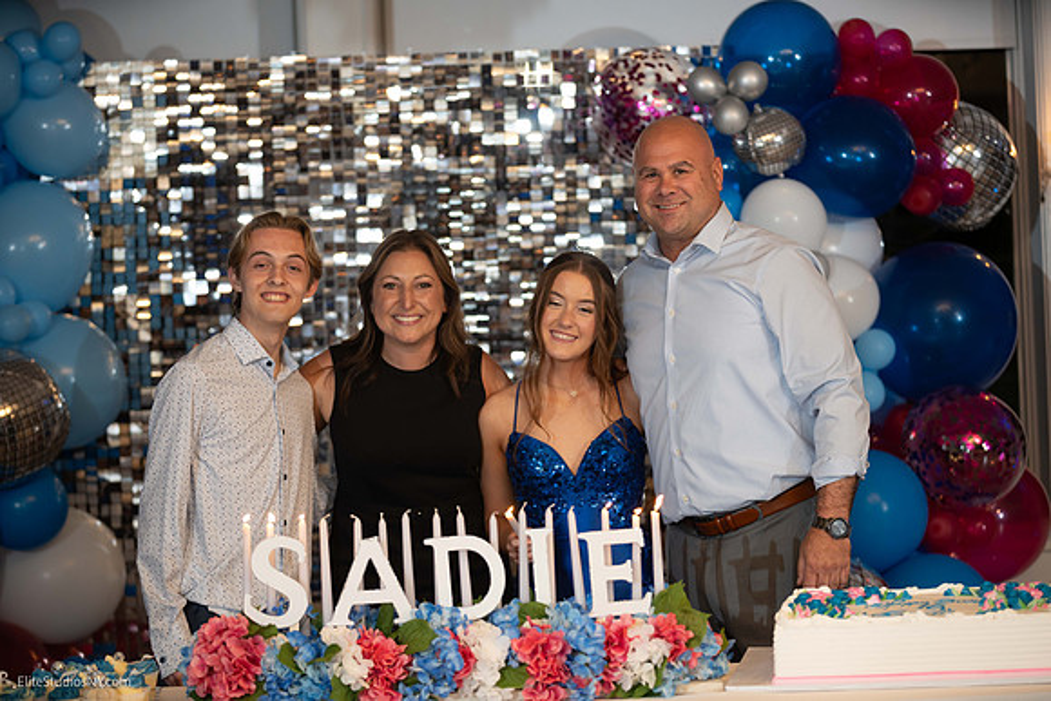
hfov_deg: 17.1
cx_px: 526
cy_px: 350
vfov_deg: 11.4
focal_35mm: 120
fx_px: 3504
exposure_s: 1/125
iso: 800
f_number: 2.8
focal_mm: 120
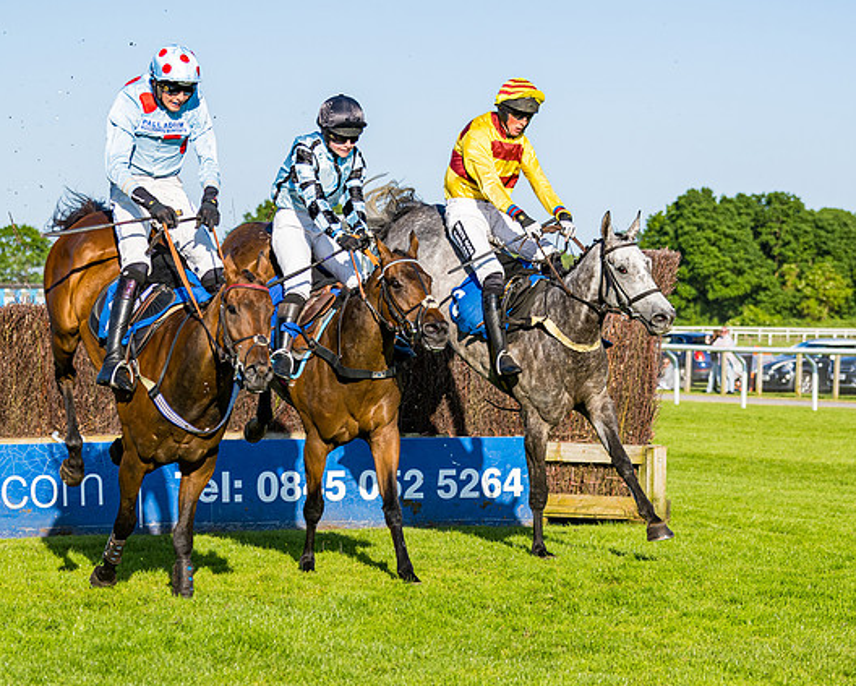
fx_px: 3371
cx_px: 465
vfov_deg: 11.6
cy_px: 531
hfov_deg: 14.5
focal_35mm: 133
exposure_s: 1/2000
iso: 200
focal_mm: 70
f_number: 4
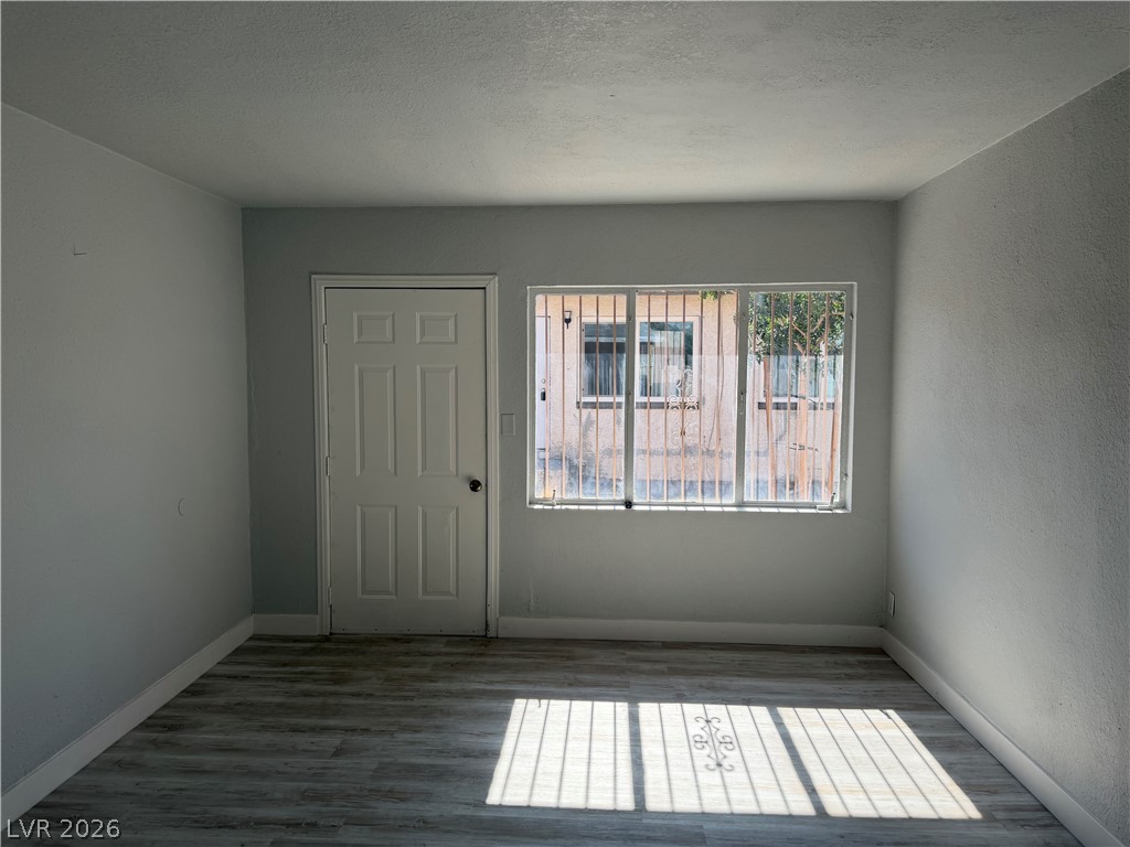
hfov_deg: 71.6
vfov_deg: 56.8
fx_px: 783
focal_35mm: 24
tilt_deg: -4.4
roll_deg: -0.5
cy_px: 424
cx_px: 565
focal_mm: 6.76
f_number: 1.78
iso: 80
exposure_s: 1/1230
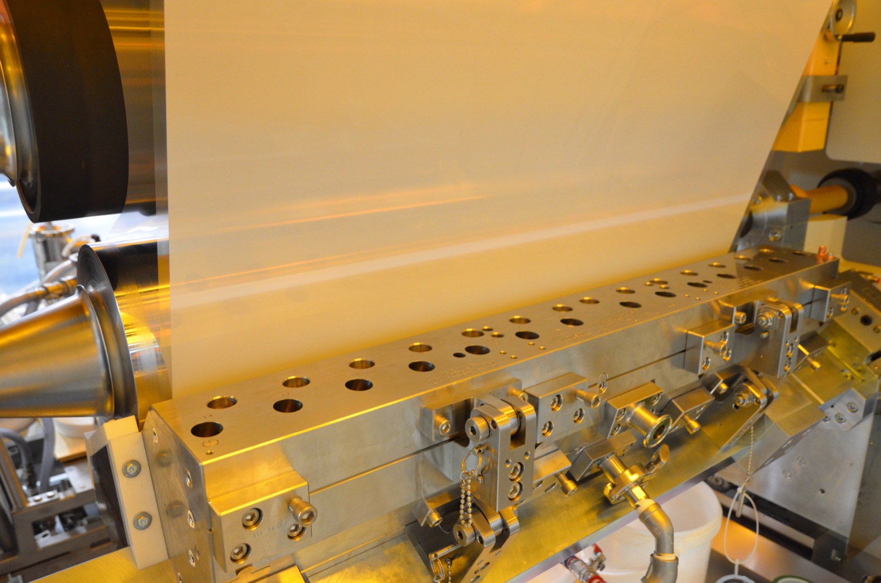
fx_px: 696
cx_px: 440
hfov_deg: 64.7
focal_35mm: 28
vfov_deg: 45.5
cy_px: 292
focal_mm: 19
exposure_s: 1/30
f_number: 3.8
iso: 2200
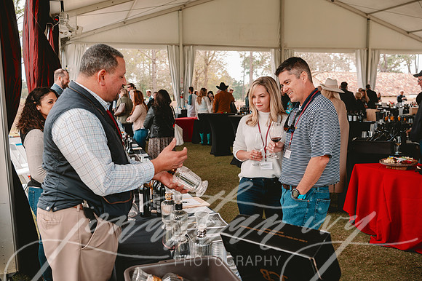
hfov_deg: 54.5
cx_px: 211
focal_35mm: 35
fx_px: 410
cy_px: 140
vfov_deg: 37.8
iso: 320
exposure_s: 1/250
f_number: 4.5
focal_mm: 35
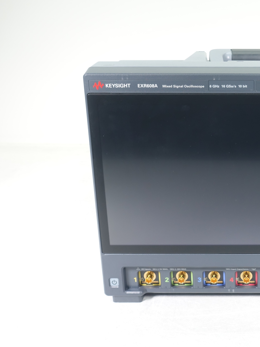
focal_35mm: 66
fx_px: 661
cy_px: 172
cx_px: 263
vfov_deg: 29.4
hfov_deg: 21.4
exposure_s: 1/80
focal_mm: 16.39
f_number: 3.5
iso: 125
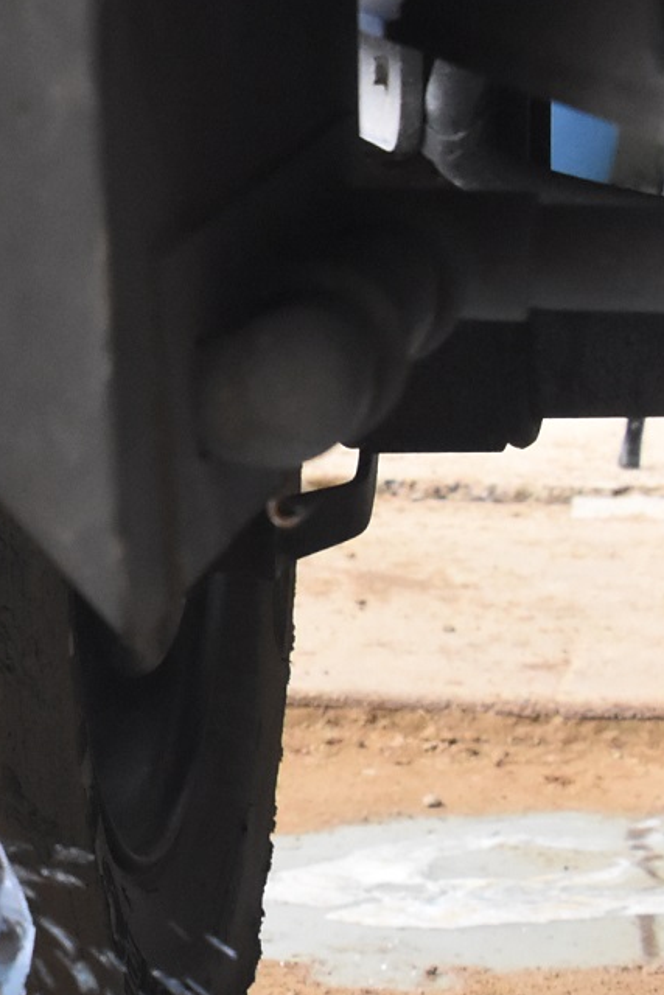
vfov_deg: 12.0
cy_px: 654
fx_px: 4728
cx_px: -566
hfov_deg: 7.8
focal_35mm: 171
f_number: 5.6
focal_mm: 38
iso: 3200
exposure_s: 1/125
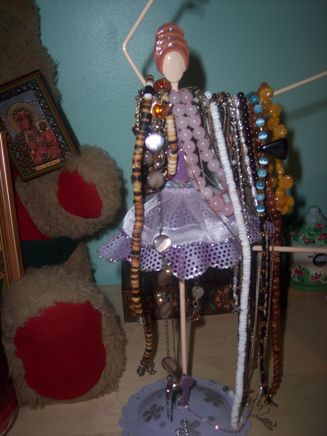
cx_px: 164
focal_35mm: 39
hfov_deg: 36.8
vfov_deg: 47.9
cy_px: 218
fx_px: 491
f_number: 2.8
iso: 100
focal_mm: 8
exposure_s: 1/60
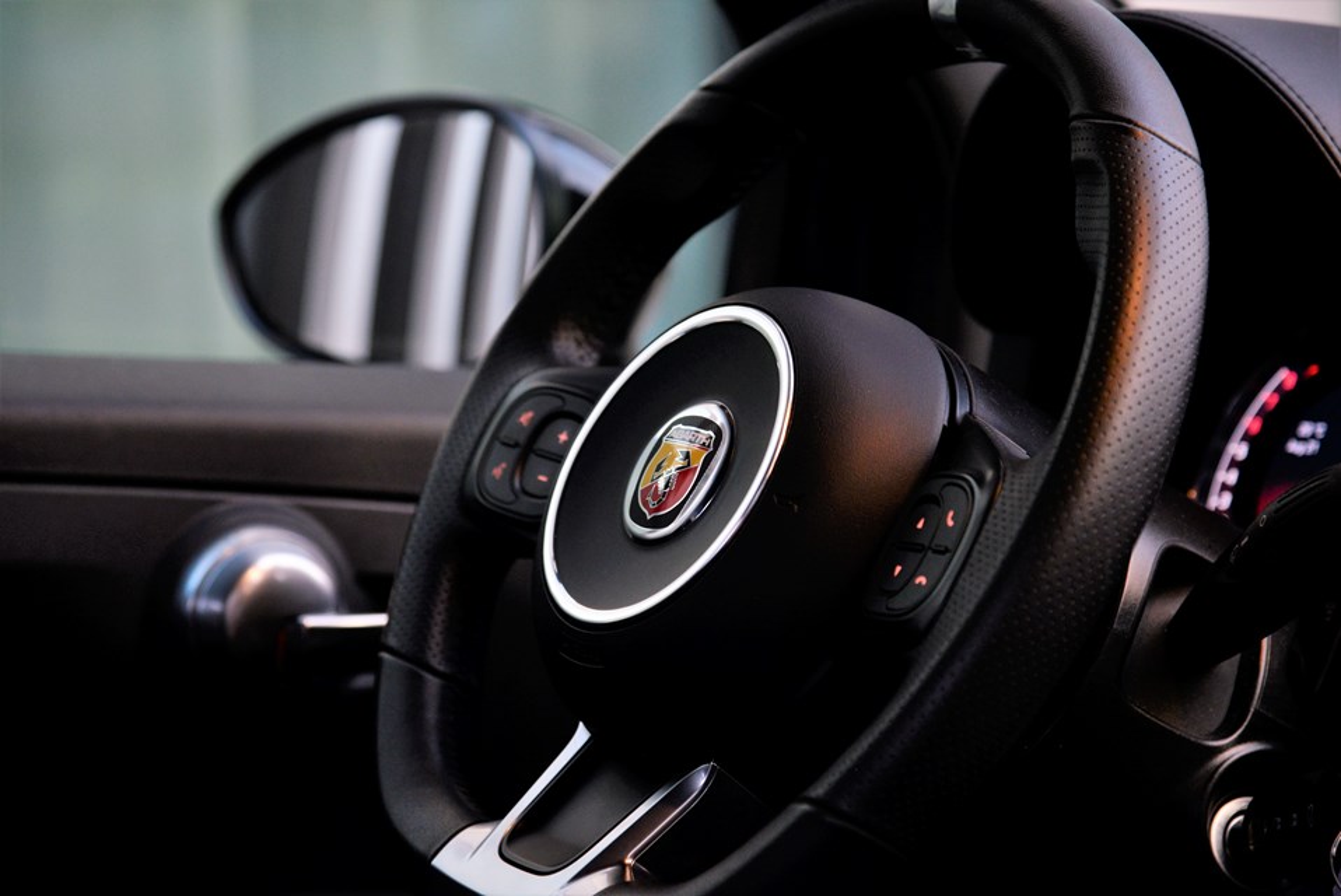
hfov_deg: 17.1
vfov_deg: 11.4
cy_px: 448
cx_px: 670
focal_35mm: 120
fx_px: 4473
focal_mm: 120
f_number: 5
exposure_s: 1/60
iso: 1000
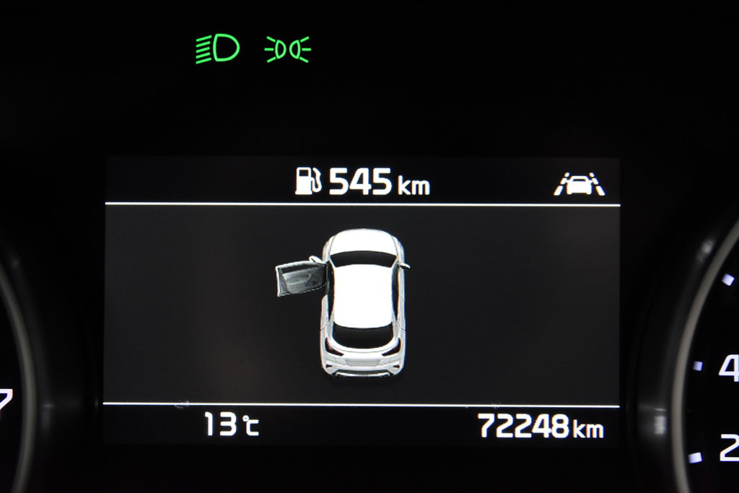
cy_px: 246
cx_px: 370
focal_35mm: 105
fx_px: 2156
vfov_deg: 13.0
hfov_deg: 19.5
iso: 2800
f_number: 4
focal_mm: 70
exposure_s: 1/125
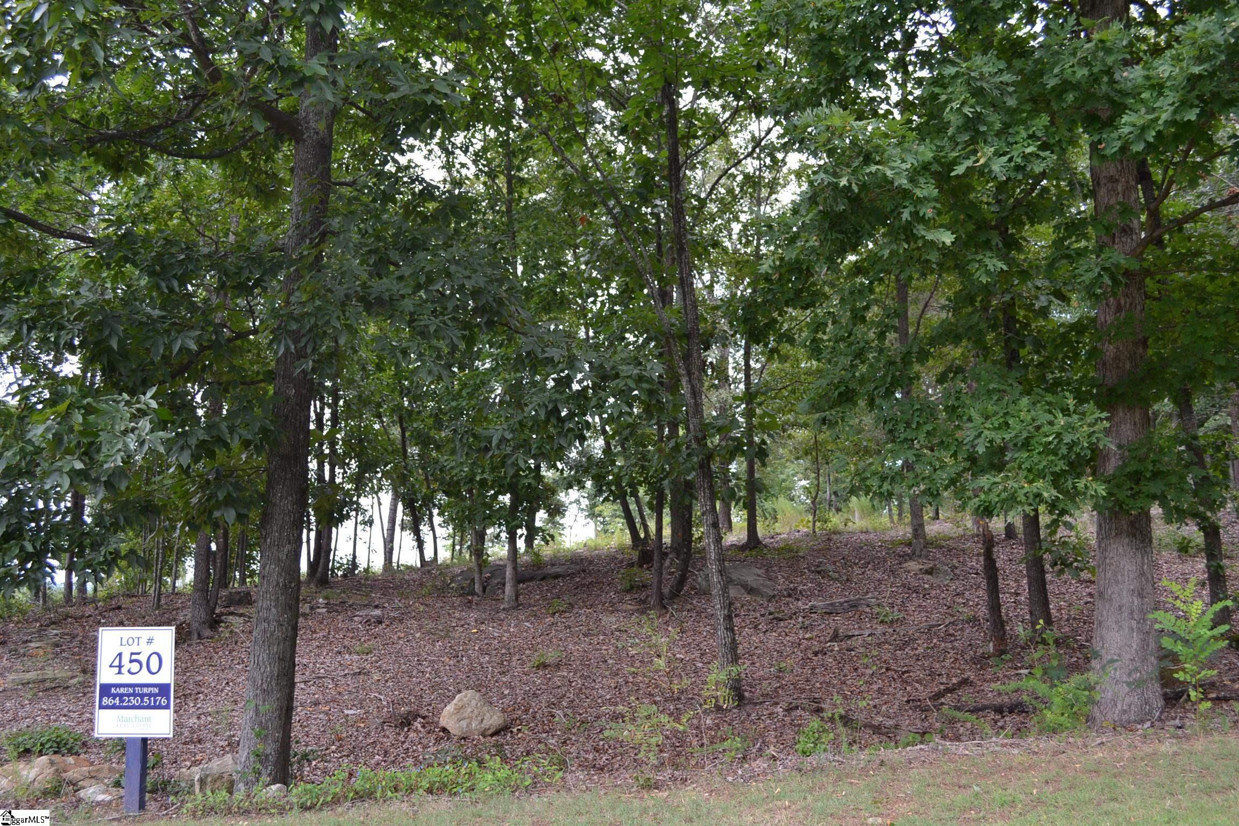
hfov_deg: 57.2
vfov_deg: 40.0
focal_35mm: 33
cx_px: 620
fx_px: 1136
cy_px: 413
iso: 200
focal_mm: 22
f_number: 5.6
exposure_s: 1/125
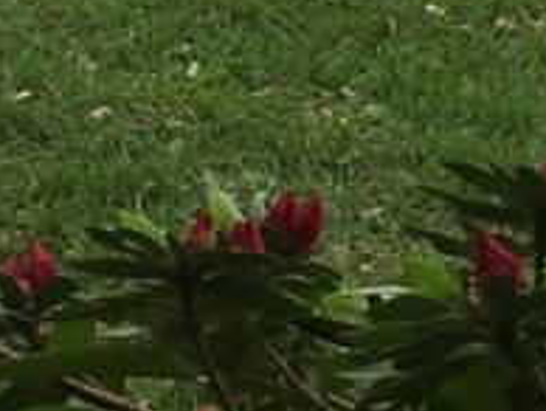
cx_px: 1047
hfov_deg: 8.4
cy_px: -687
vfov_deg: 6.3
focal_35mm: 224
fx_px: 3538
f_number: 2.2
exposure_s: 1/507
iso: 32
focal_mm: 4.15
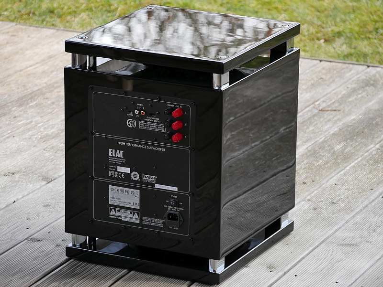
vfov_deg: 8.4
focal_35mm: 176
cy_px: 144
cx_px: 192
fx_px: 1948
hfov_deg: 11.2
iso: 800
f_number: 5.4
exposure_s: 1/200
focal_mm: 88
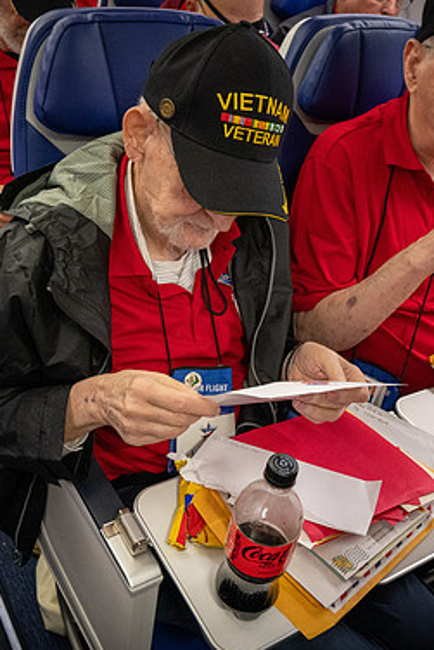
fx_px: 668
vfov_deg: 51.9
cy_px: 328
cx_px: 216
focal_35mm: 37
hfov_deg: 36.0
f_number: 6.3
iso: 8000
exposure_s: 1/60
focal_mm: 24
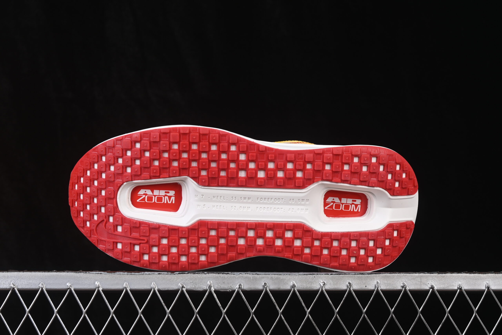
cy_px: 168
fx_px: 1046
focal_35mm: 75
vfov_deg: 18.2
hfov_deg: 27.0
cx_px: 251
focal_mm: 50
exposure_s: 1/80
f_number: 8
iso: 160
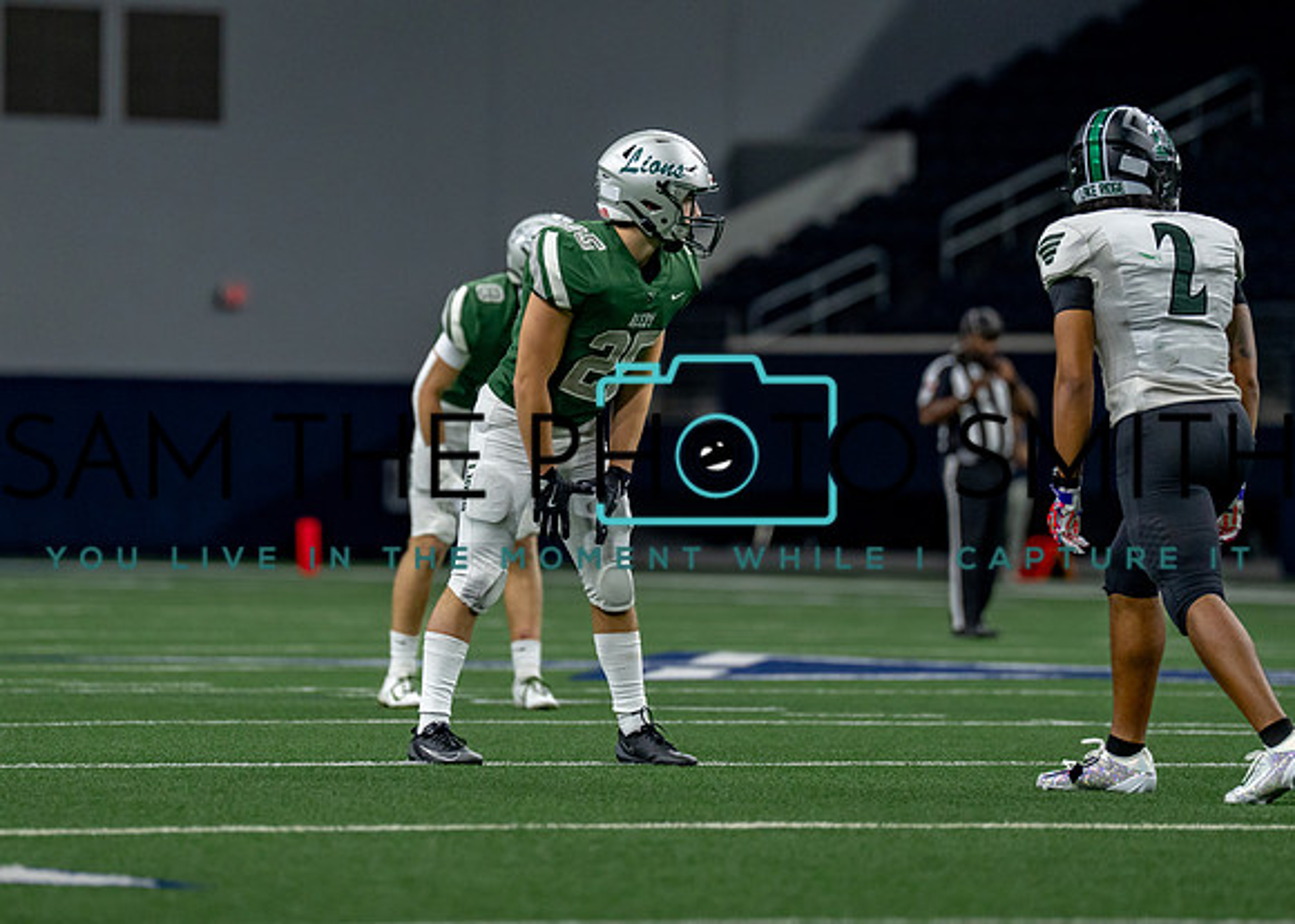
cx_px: 600
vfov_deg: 4.6
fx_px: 11568
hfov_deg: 6.4
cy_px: 381
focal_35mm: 315
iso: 1250
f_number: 2.8
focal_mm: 200
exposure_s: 1/1000
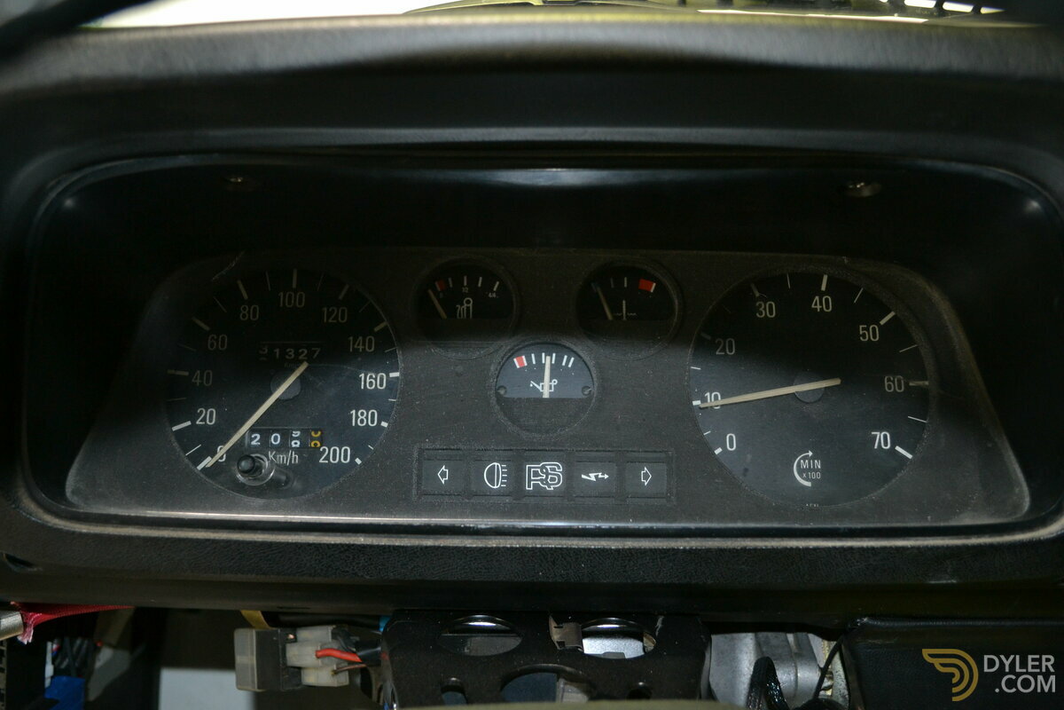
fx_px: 1064
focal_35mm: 36
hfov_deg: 53.1
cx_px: 532
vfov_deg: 36.9
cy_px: 355
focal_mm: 24
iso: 720
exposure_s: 1/60
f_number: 4
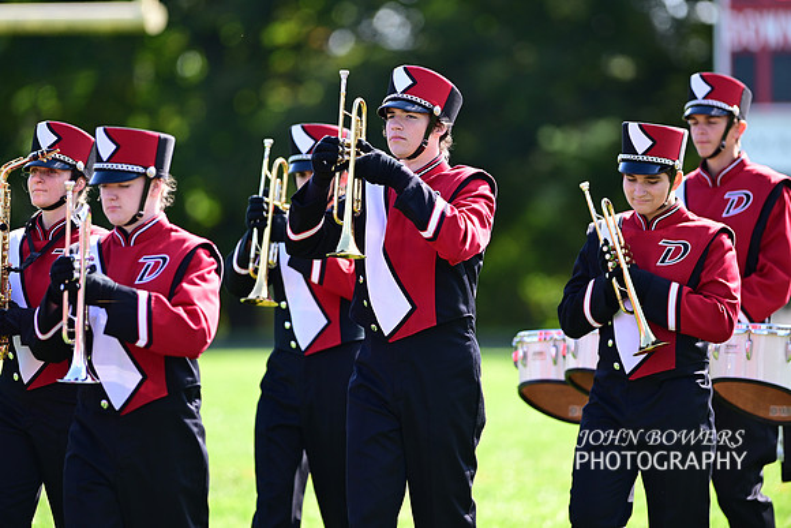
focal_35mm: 300
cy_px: 264
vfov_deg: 4.6
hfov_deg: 6.9
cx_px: 396
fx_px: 6593
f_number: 2.8
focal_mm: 300
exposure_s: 1/1600
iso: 500
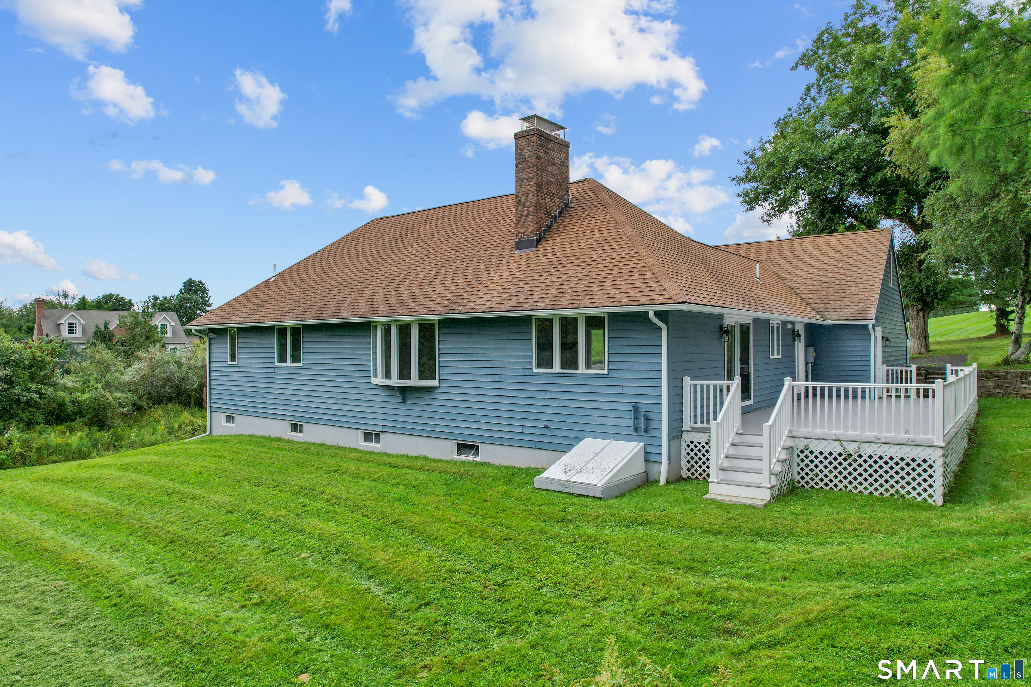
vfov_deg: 57.2
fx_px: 630
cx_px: 516
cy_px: 344
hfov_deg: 78.6
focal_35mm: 22
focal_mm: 8.38
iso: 100
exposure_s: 1/1000
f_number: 2.8
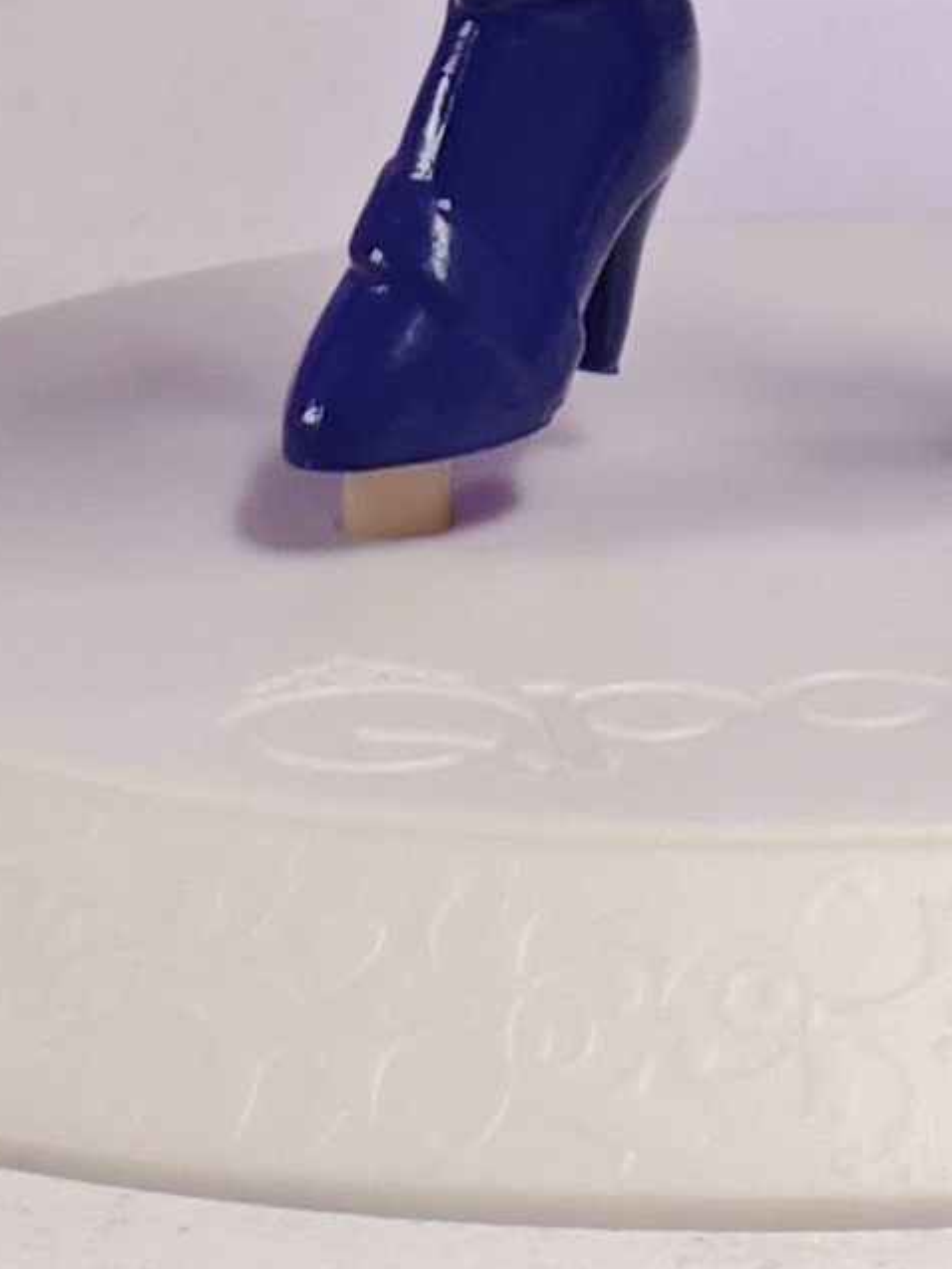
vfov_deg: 4.7
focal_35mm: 410
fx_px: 15029
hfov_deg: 3.6
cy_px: -1769
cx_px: 1165
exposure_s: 1/20.7
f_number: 2.4
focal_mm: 7.48
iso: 400
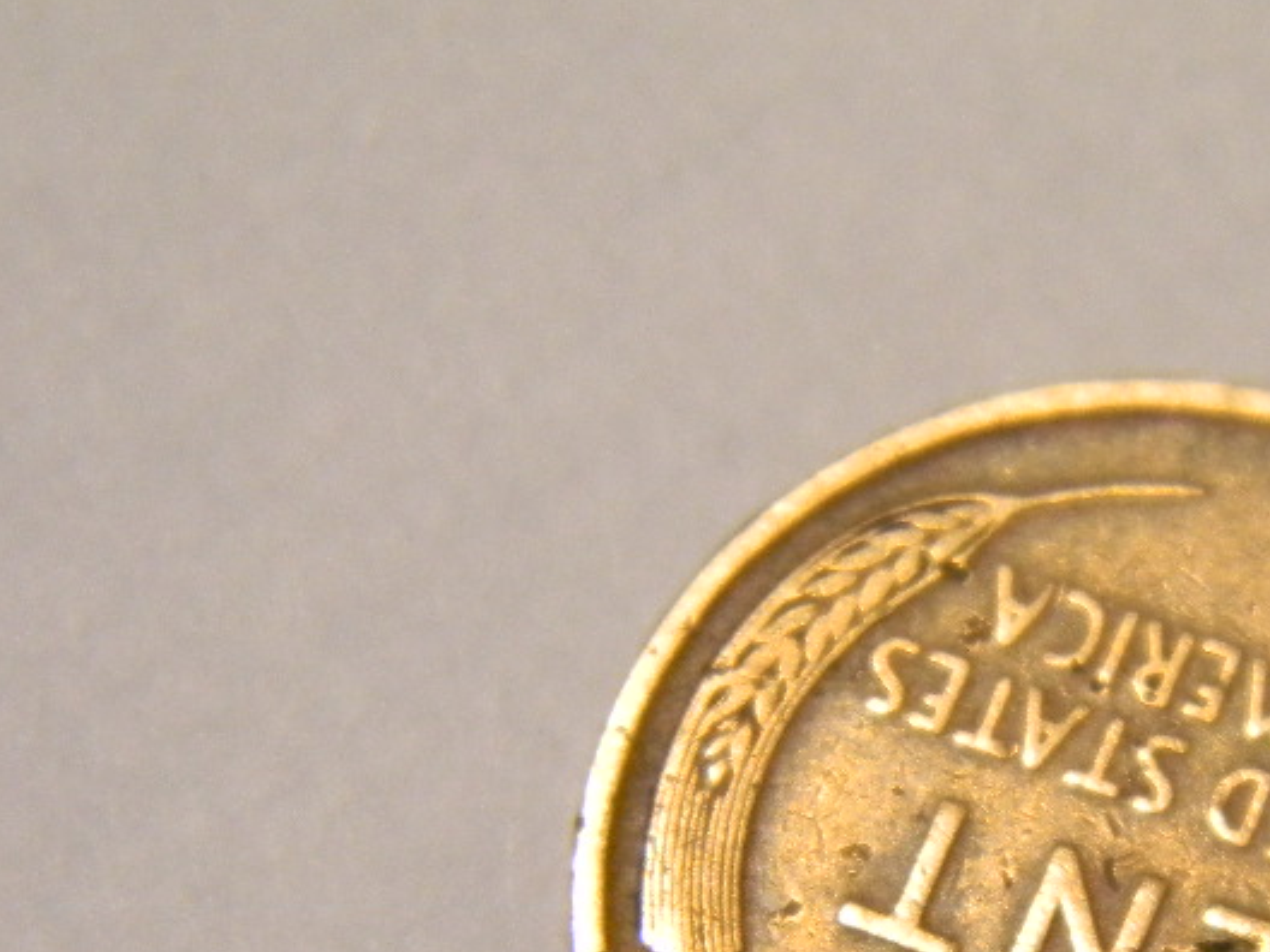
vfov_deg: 9.2
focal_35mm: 161
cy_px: 904
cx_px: 1135
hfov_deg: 12.2
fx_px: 5907
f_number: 4.5
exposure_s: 1/23.5
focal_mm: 15.1
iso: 400
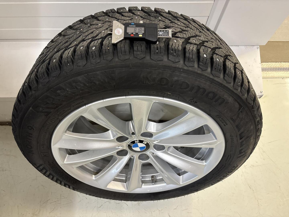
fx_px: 217
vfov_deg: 53.1
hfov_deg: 67.3
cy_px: 108
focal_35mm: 26
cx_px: 144
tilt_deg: -68.2
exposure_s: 1/50
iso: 160
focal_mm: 5.96
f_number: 1.6
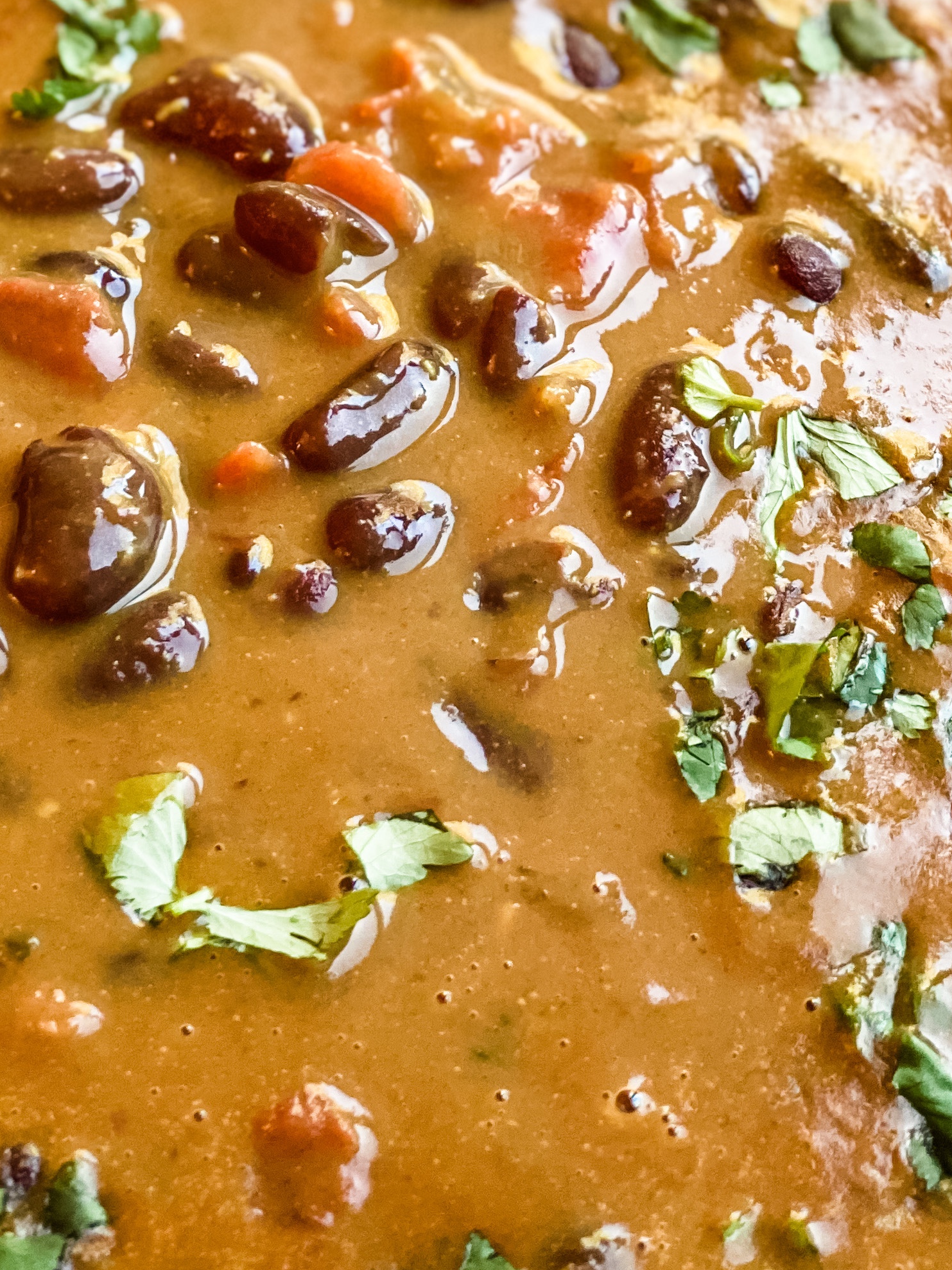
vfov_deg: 18.3
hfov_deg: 13.8
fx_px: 3888
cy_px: 208
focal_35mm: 106
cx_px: 15
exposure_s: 1/40
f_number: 2
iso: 125
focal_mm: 6
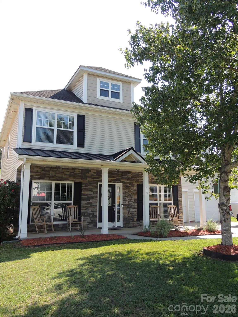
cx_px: 119
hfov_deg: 46.8
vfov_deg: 60.0
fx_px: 275
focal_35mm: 30
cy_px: 158
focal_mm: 5.3
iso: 100
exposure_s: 1/400
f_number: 3.1
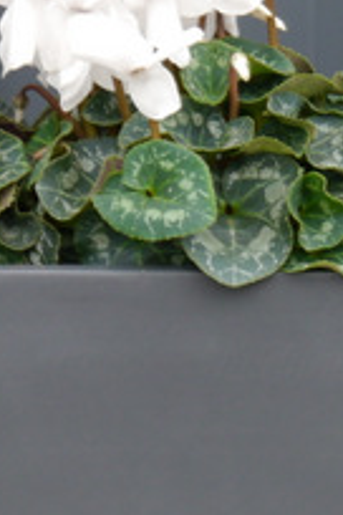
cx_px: 426
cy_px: 404
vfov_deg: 6.8
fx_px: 4316
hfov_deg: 4.5
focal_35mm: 302
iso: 200
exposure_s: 1/80
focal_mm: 37
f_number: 5.4
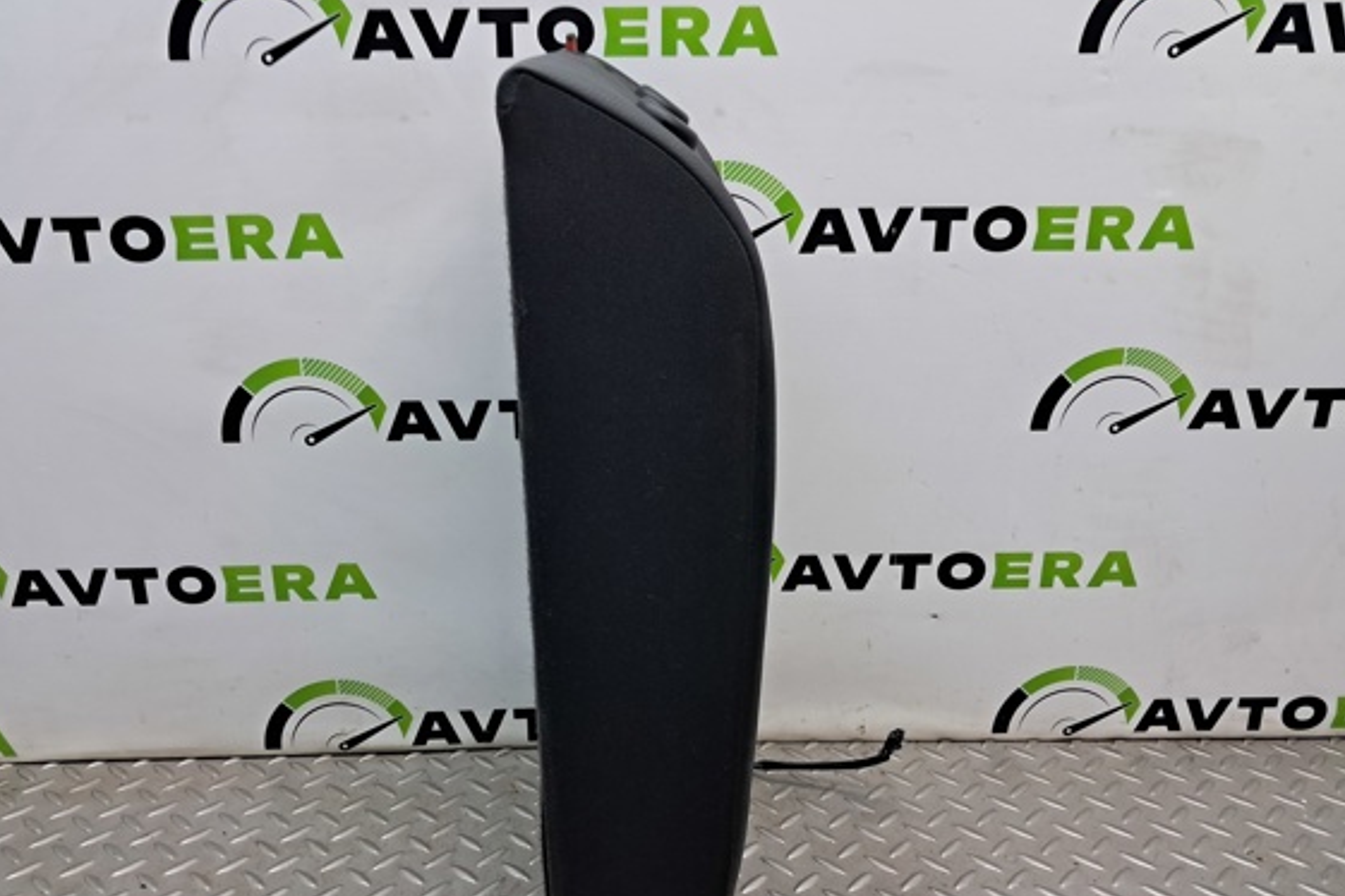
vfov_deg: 40.9
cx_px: 628
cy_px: 547
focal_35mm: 32
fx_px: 1195
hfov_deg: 58.7
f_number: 1.8
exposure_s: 1/60
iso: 160
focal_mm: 4
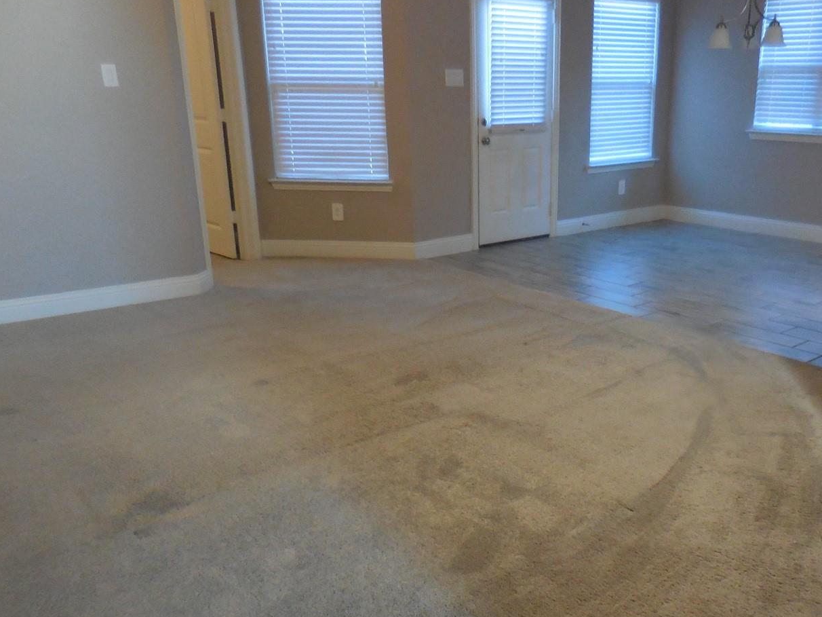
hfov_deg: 54.7
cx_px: 518
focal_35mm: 33
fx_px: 784
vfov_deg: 42.8
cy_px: 356
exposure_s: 1/30
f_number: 3.3
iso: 400
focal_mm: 4.5
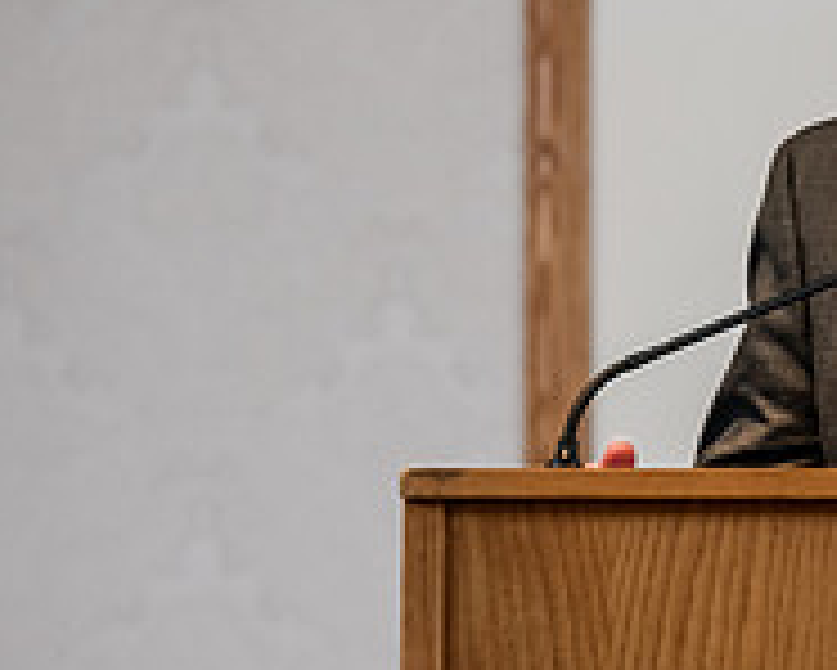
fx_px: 11252
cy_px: 375
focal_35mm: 454
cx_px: 958
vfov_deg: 3.4
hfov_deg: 4.3
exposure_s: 1/200
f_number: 3.2
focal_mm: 155
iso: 1250
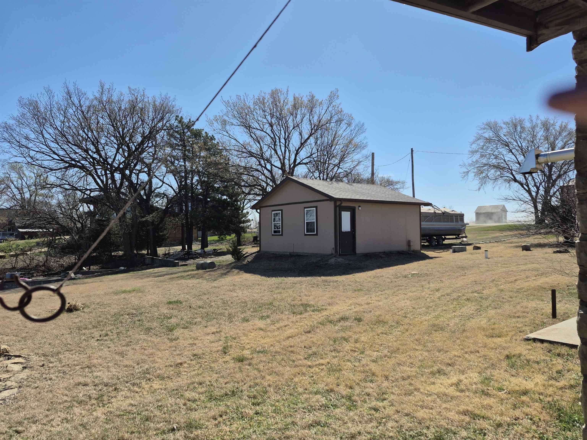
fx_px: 390
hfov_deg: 73.9
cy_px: 220
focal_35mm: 23
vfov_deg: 58.9
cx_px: 294
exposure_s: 1/2120
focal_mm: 5.4
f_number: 1.8
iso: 25
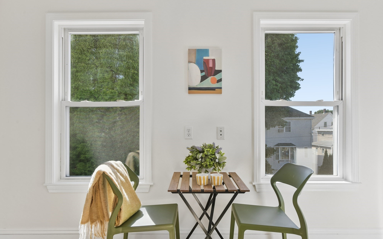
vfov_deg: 53.0
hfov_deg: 77.1
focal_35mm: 23
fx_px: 240
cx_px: 189
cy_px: 126
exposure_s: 1/125
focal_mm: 22
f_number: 9
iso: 640
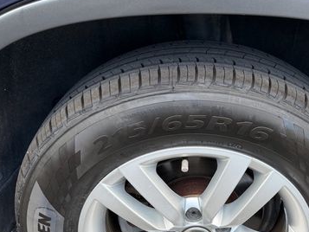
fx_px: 384
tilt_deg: -36.4
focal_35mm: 43
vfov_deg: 33.1
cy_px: 169
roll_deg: -4.0
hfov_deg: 43.3
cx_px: 203
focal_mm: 6.76
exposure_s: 1/335
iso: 100
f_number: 1.78
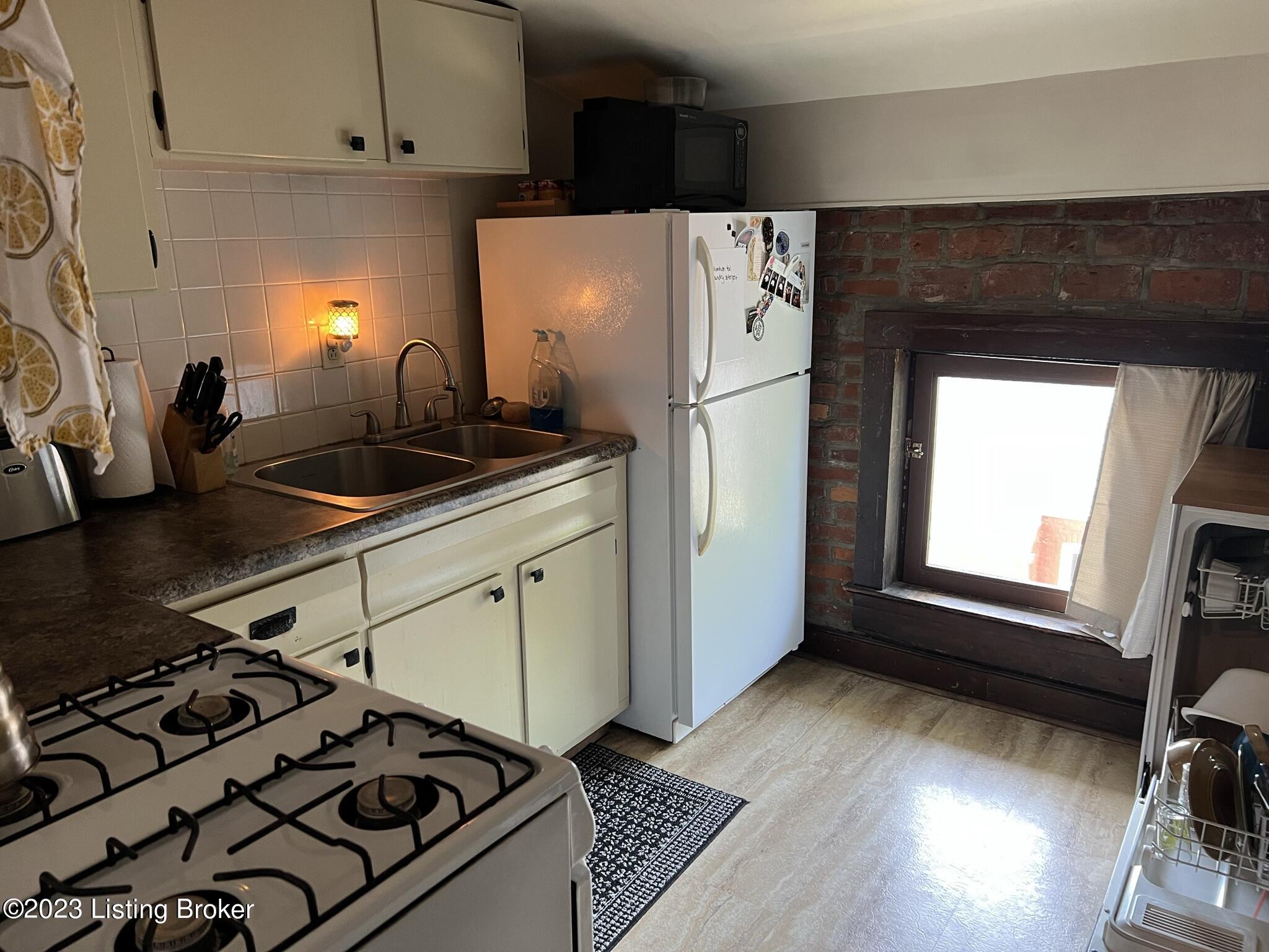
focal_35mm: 26
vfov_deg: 53.1
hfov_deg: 67.3
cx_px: 634
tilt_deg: -15.1
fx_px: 953
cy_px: 476
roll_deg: +2.0
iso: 160
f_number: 1.5
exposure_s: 1/60
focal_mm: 5.7
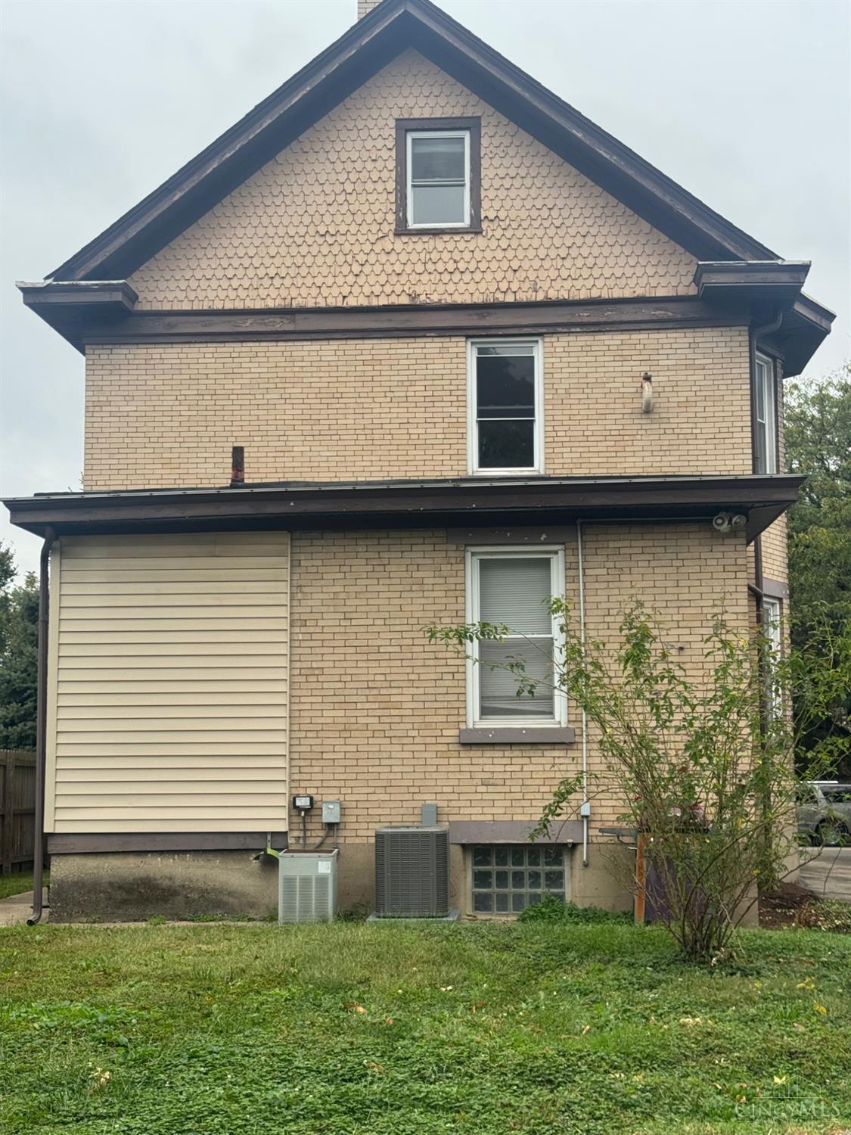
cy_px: 568
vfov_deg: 39.7
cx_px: 426
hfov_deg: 30.3
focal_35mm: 48
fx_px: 1573
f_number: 1.78
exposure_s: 1/222
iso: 64
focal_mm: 6.76
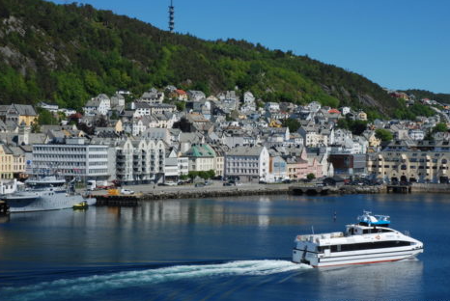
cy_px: 160
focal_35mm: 74
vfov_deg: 18.5
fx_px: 926
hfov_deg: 27.3
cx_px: 230
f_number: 16
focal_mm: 46
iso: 100
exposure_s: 1/100
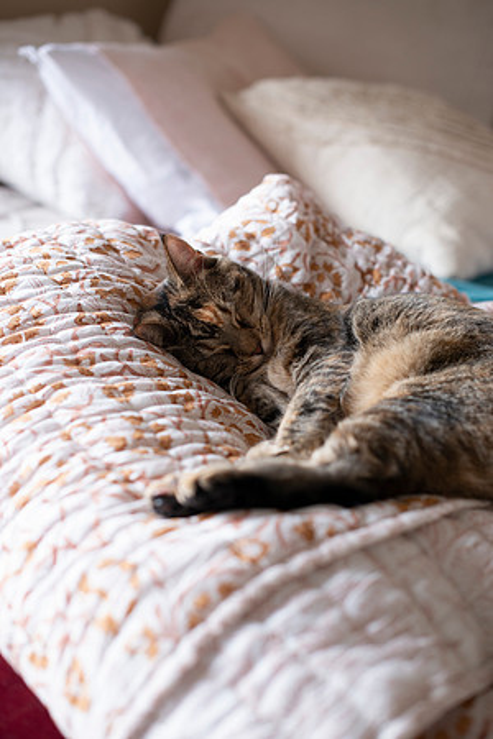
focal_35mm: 50
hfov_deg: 27.0
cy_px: 370
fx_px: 1027
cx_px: 246
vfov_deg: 39.6
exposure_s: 1/200
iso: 1000
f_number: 2.8
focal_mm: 50
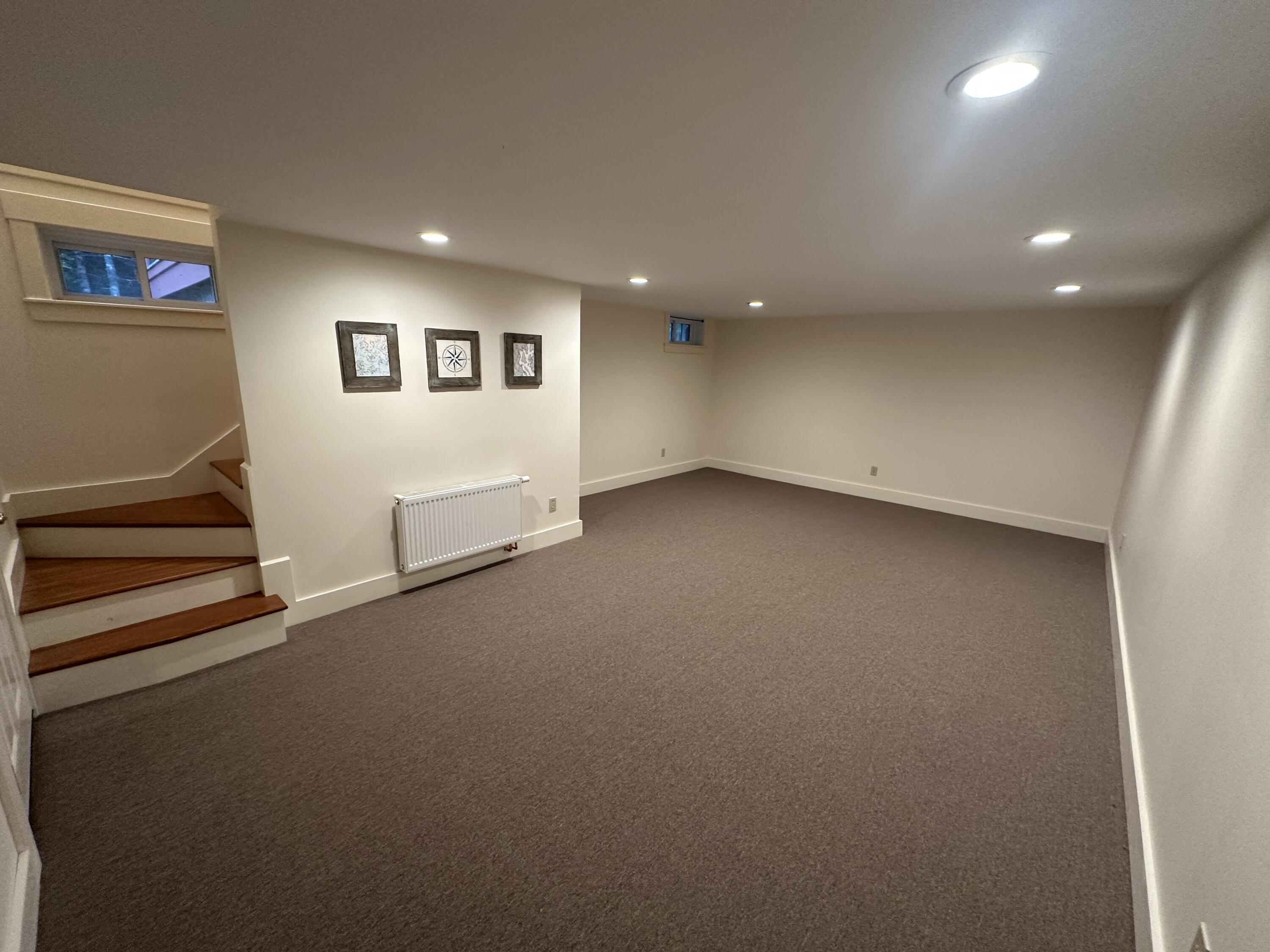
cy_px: 476
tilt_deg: -13.6
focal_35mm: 14
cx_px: 635
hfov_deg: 102.1
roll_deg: -2.3
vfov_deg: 85.7
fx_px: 514
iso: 250
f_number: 2.2
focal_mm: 2.22
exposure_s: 1/60
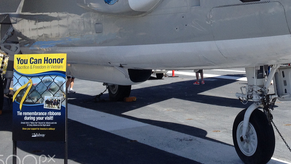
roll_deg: -0.9
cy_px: 8
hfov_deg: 29.8
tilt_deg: +1.1
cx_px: 237
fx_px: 532
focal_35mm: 69
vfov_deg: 17.2
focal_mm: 4.28
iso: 50
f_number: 2.4
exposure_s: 1/1151
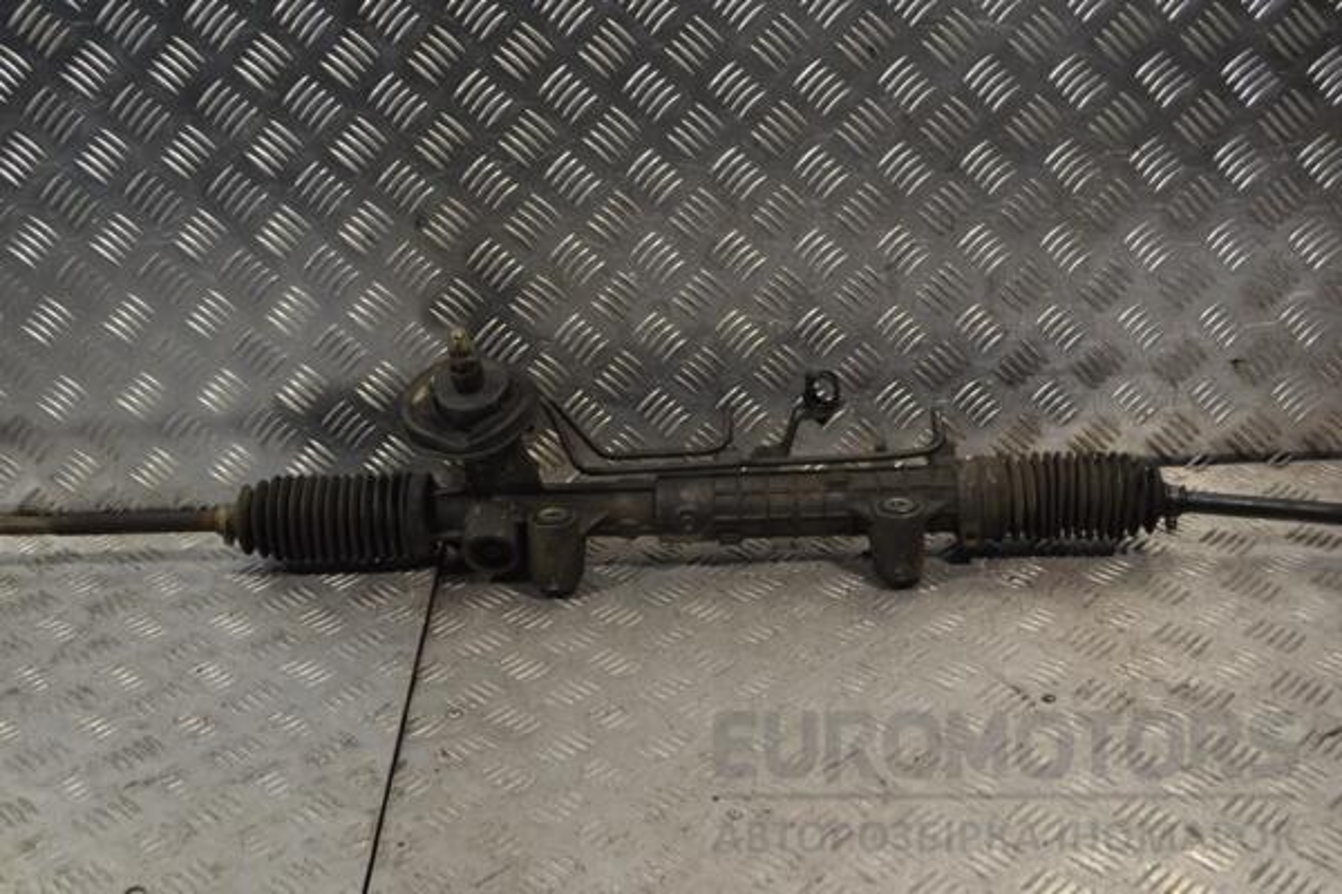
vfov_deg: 28.1
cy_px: 447
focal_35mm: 48
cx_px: 671
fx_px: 1789
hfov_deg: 41.1
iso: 360
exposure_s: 1/125
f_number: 5.6
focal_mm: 32
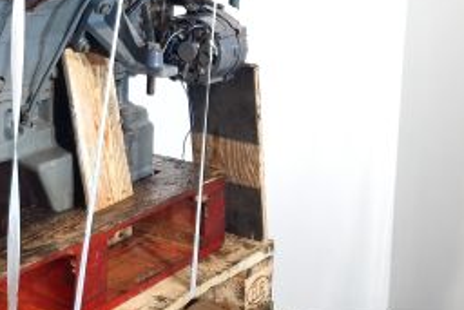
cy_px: 4
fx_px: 722
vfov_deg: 23.3
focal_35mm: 56
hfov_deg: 31.7
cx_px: -44
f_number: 1.8
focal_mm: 6.4
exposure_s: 1/50
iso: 100
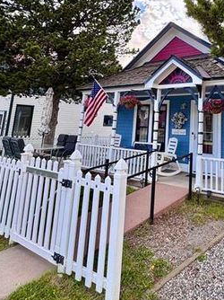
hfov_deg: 46.0
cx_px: 192
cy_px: 81
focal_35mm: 28
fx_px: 242
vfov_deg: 60.6
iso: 40
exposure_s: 1/278
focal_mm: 2.22
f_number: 2.2
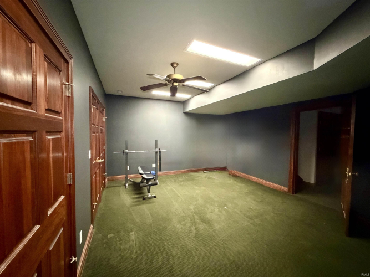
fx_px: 150
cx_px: 185
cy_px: 138
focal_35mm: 14
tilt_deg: -1.9
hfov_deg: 102.1
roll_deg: -1.1
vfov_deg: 85.7
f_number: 2.2
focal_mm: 2.22
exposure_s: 1/40
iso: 1600
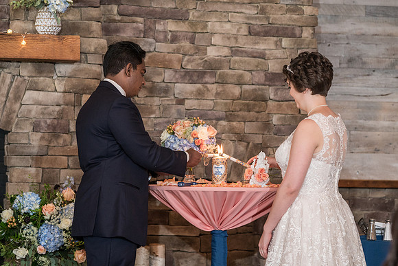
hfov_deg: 16.4
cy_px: 123
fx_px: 1378
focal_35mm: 125
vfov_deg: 11.0
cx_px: 202
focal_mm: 113
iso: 2000
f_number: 4
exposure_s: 1/100
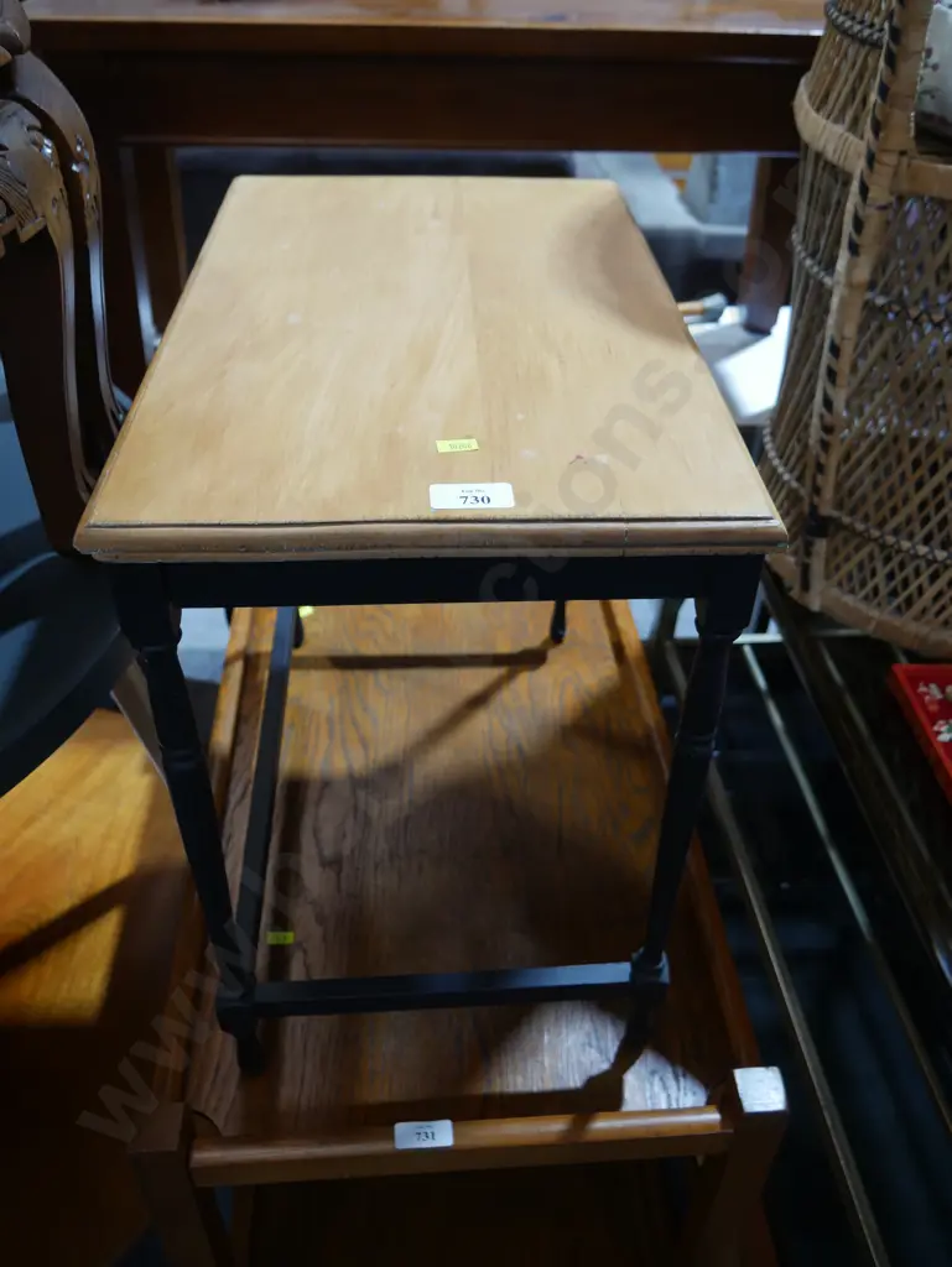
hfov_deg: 49.8
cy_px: 634
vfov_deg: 63.4
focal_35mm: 28
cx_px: 476
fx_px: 1026
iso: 500
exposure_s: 1/60
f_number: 3.5
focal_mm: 14
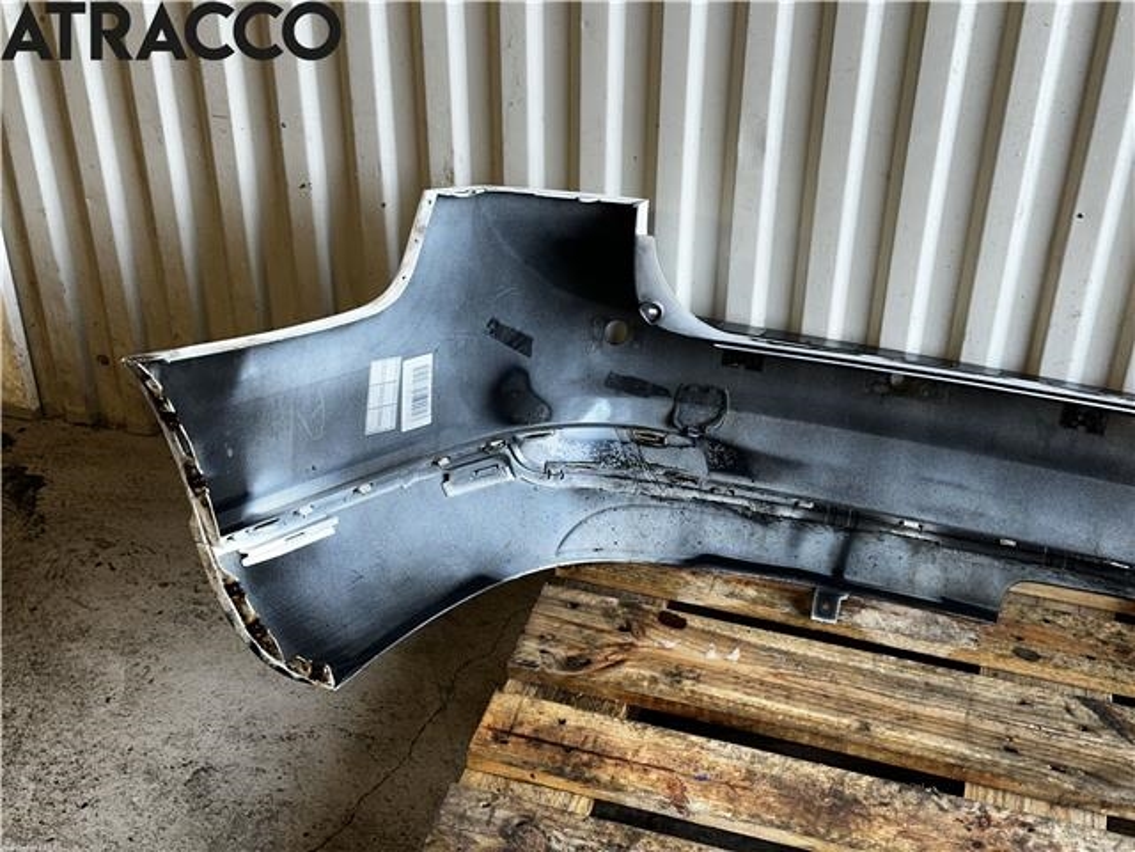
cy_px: 426
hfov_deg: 39.7
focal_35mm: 48
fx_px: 1574
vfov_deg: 30.3
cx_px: 568
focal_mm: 6.86
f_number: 1.78
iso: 40
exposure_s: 1/33
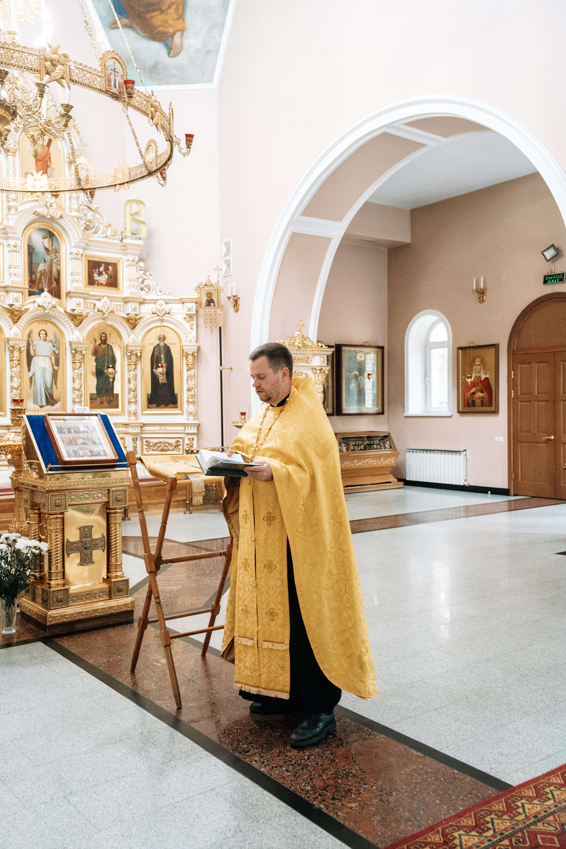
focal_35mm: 34
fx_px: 792
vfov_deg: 56.4
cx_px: 283
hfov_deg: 39.3
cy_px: 424
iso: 8000
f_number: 4.5
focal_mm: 33.6
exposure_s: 1/250
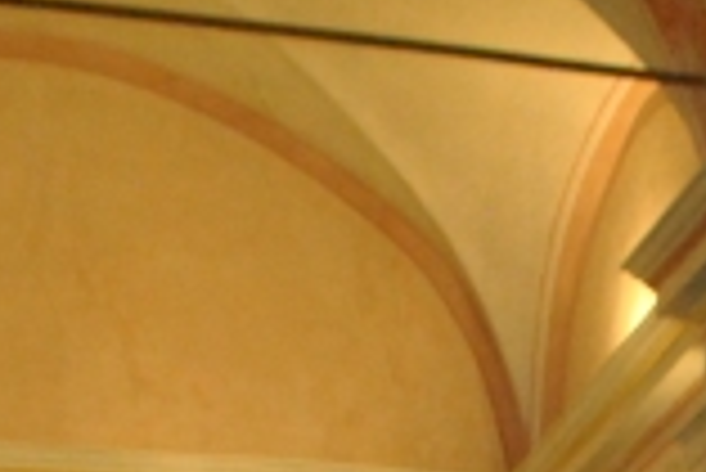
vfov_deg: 9.8
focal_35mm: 129
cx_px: 724
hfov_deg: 15.5
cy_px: 975
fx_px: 2532
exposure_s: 1/200
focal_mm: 18
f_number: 3.5
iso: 1600
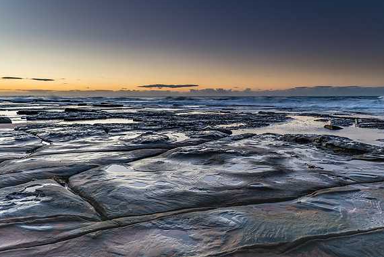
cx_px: 190
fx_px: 267
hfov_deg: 71.5
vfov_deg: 51.3
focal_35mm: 25
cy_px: 127
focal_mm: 16
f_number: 7.1
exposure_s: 1/2.5
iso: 100
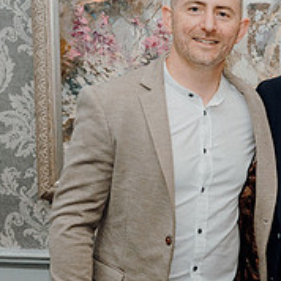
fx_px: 1120
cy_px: 233
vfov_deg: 14.2
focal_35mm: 122
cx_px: 360
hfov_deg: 13.8
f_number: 5
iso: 2500
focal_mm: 44
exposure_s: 1/160
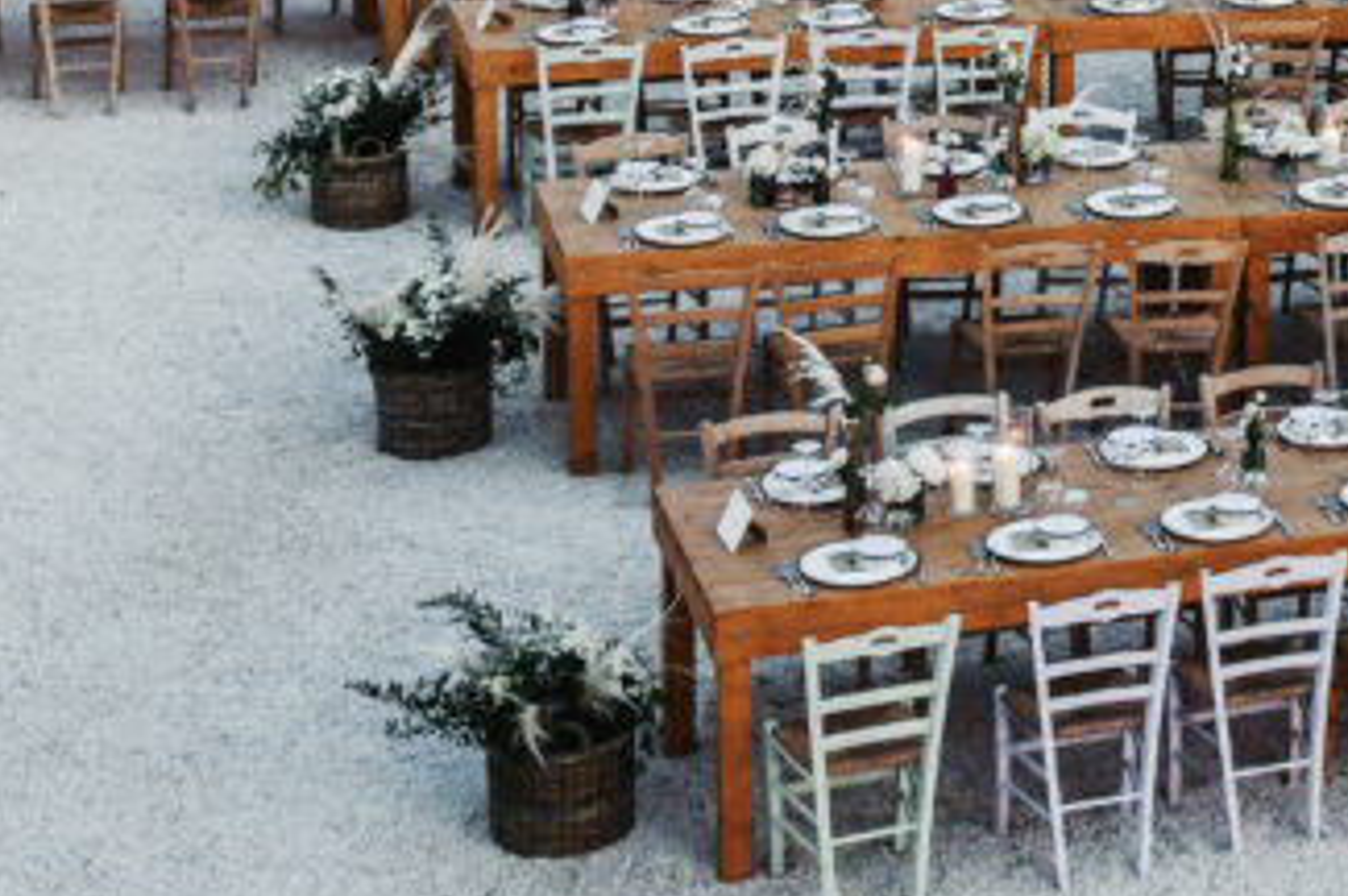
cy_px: -317
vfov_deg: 11.5
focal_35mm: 116
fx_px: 4322
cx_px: 1564
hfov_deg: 17.0
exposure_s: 1/80
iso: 1250
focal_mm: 25
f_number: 5
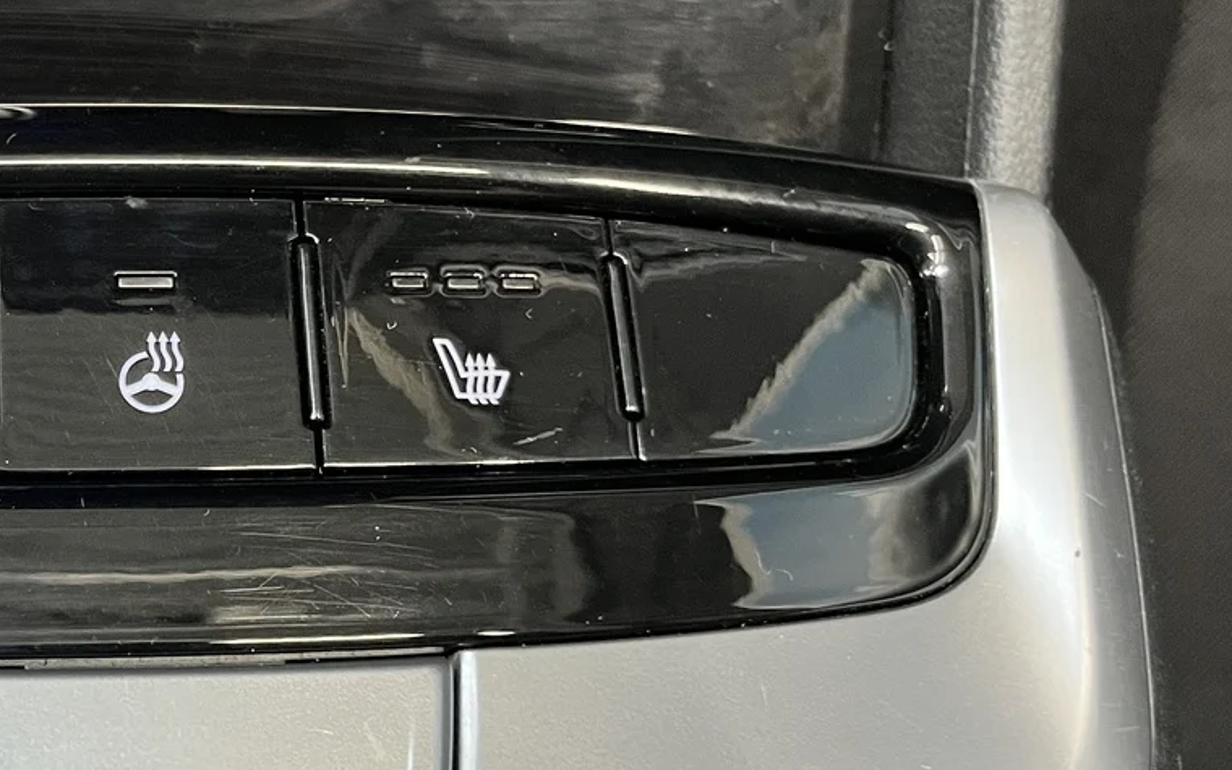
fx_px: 1947
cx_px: 167
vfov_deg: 22.4
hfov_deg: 33.6
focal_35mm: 58
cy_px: 345
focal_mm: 5.1
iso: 250
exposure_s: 1/60
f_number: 1.6
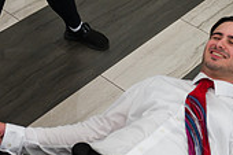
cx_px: 145
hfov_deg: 24.7
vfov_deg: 16.5
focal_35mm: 82
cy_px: 34
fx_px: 530
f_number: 3.2
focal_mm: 24
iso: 400
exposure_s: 1/200
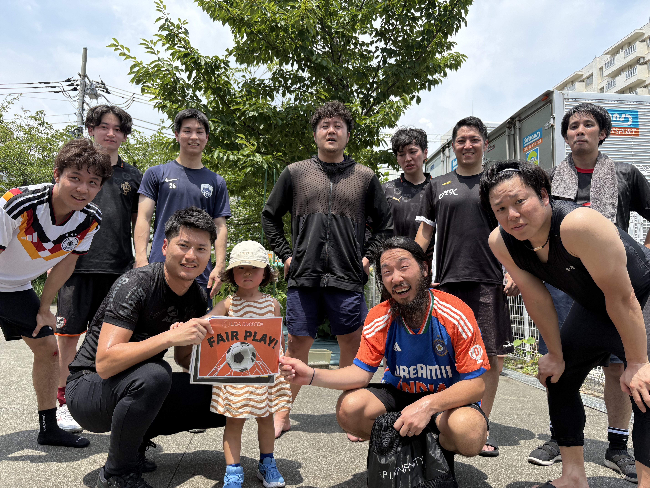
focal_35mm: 26
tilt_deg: +5.1
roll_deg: -1.0
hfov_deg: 67.3
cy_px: 244
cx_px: 325
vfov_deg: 53.1
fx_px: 488
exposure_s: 1/2141
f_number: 1.6
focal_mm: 5.96
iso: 64
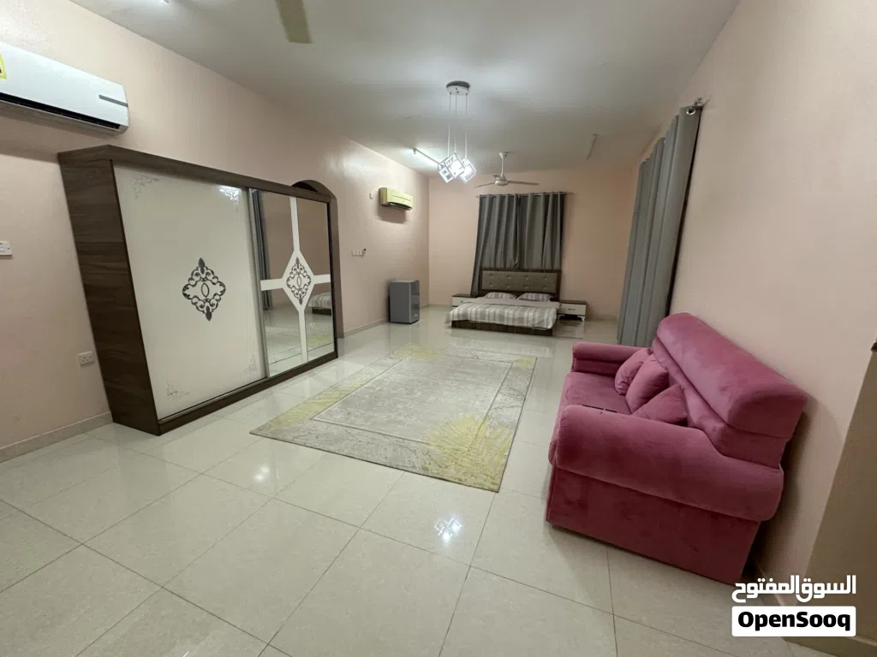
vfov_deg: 85.7
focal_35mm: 14
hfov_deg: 102.1
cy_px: 328
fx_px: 355
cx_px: 438
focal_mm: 2.22
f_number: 2.2
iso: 250
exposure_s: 1/50
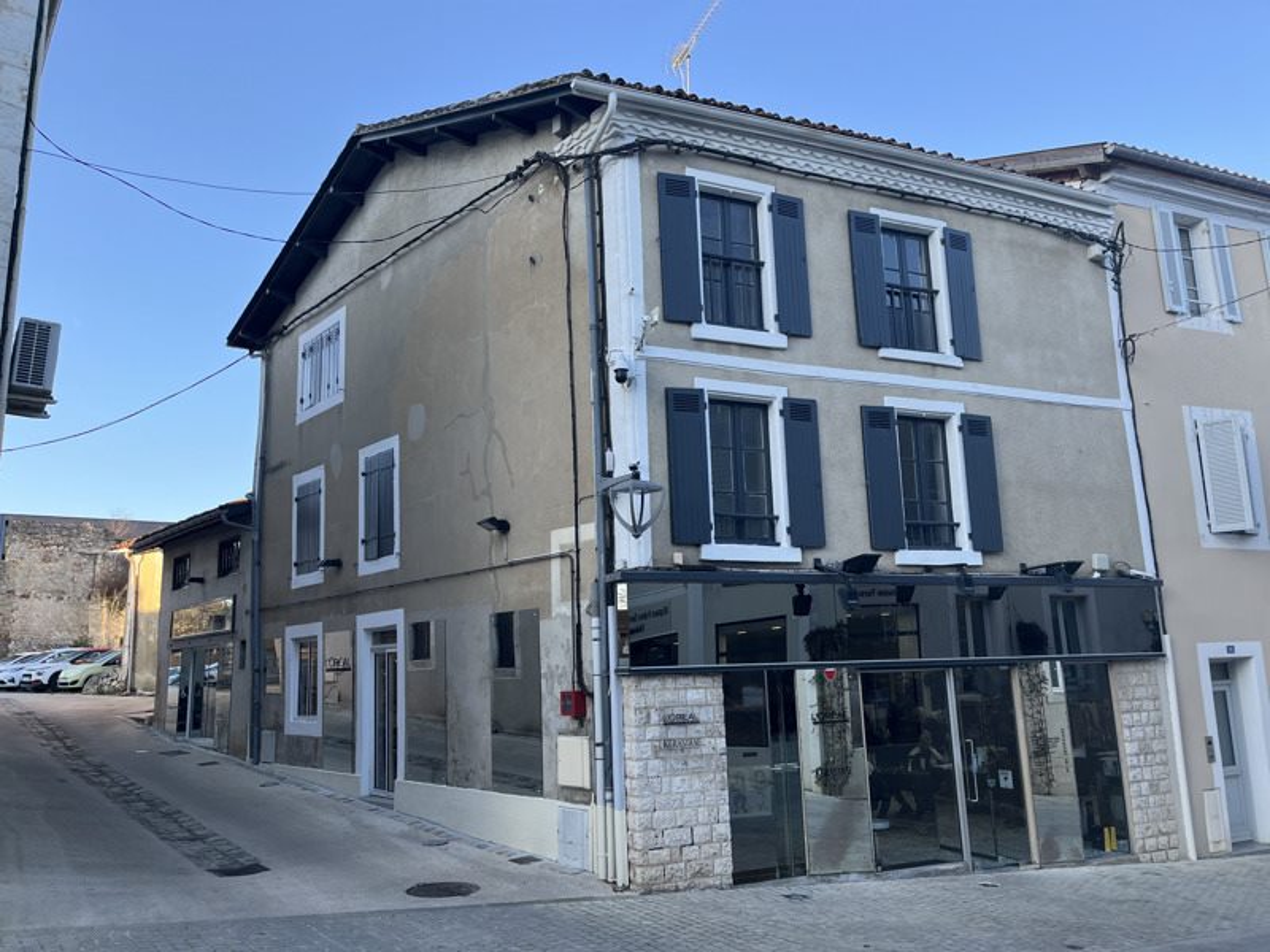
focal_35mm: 26
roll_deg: +2.0
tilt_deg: +10.4
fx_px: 954
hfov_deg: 67.3
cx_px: 635
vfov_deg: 53.1
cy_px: 476
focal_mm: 5.1
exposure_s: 1/407
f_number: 1.6
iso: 50
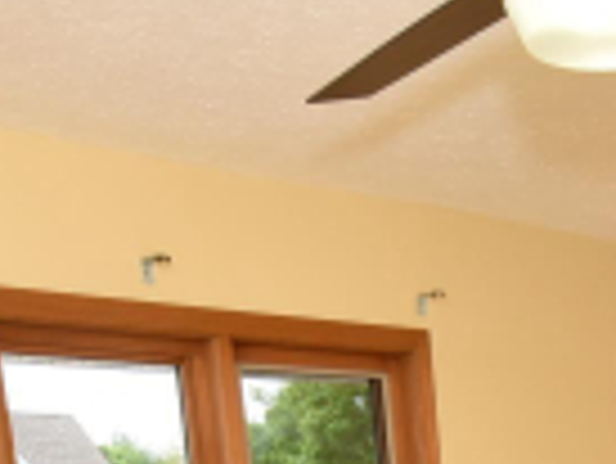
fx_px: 1407
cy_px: 937
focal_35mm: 79
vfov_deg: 15.1
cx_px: 589
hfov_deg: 23.8
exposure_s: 1/100
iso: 400
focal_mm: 10
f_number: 8
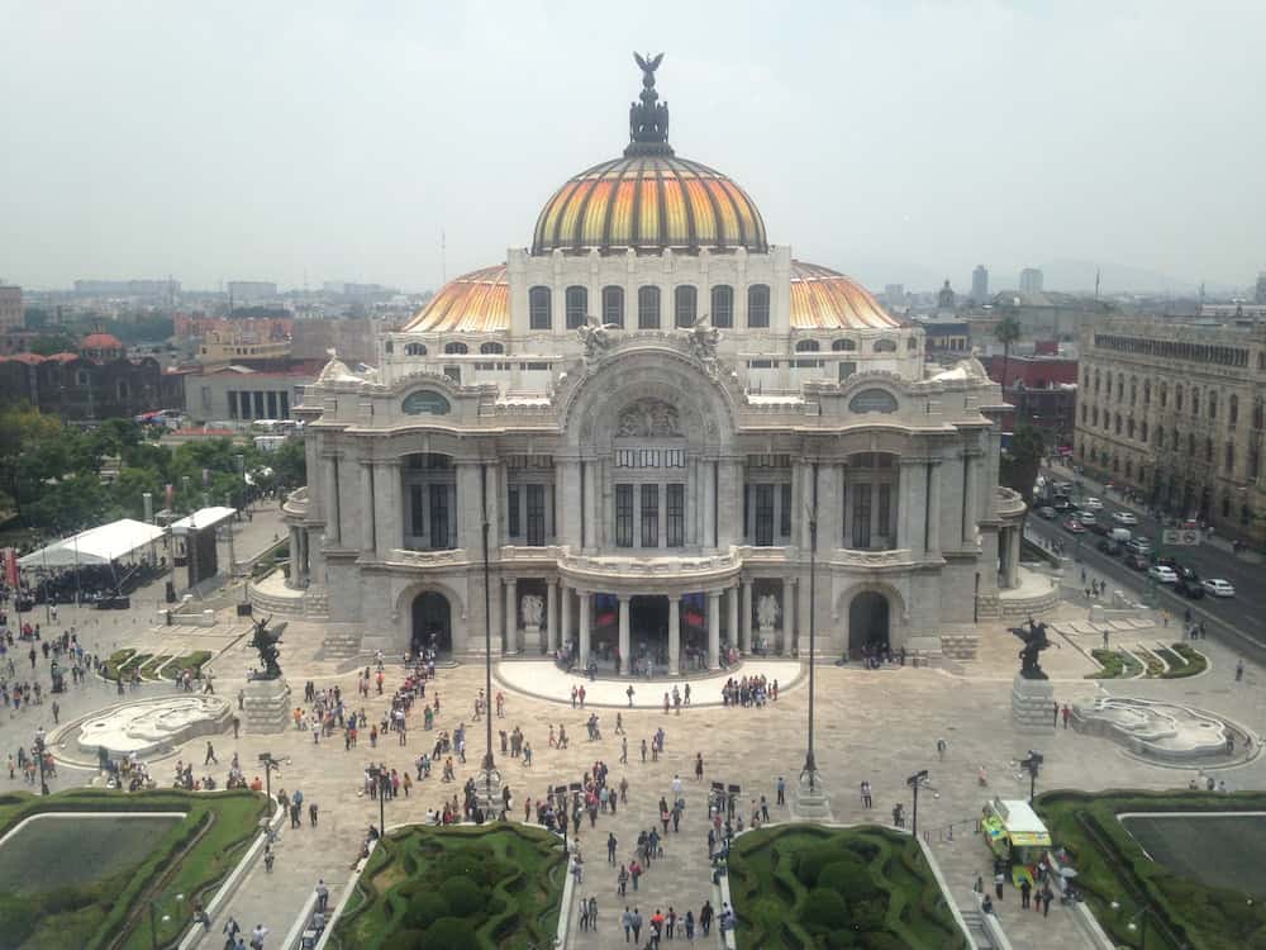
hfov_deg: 55.4
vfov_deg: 42.9
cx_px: 633
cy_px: 475
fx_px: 1207
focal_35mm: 33
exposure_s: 1/1748
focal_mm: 4.1
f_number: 2.4
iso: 50
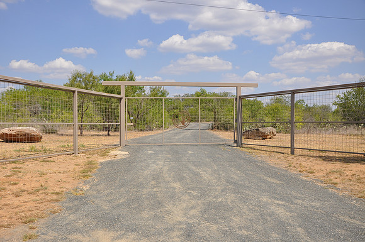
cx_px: 182
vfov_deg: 36.8
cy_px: 121
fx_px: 364
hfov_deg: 53.2
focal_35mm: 36
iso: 200
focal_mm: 24
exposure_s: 1/250
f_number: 7.1
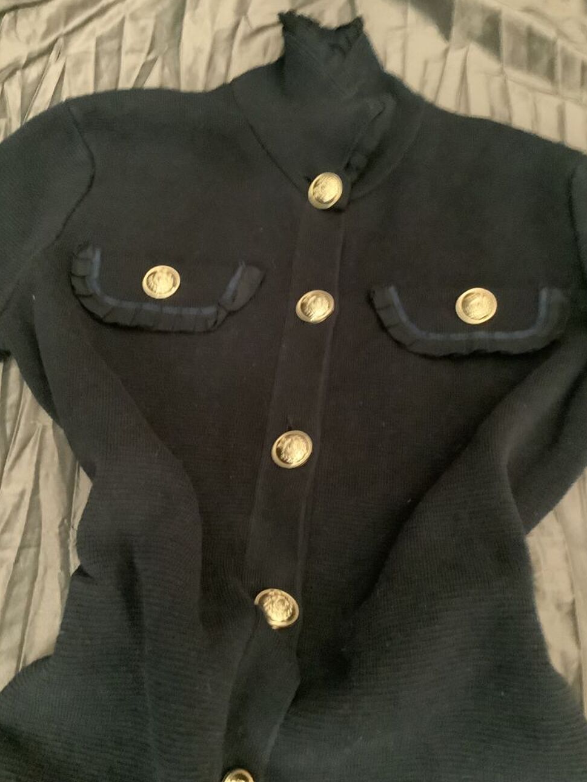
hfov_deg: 44.2
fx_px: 723
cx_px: 293
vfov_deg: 56.8
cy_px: 383
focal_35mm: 32
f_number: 2.4
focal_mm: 3.3
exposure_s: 1/15
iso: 800
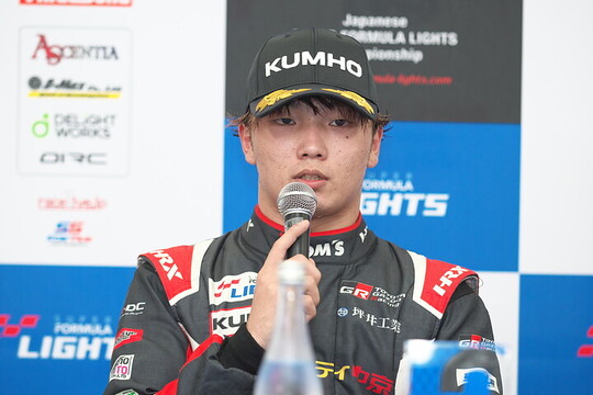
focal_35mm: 202
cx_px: 296
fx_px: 3335
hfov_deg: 10.2
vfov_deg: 6.8
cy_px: 198
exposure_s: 1/200
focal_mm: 135
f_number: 2.8
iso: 560
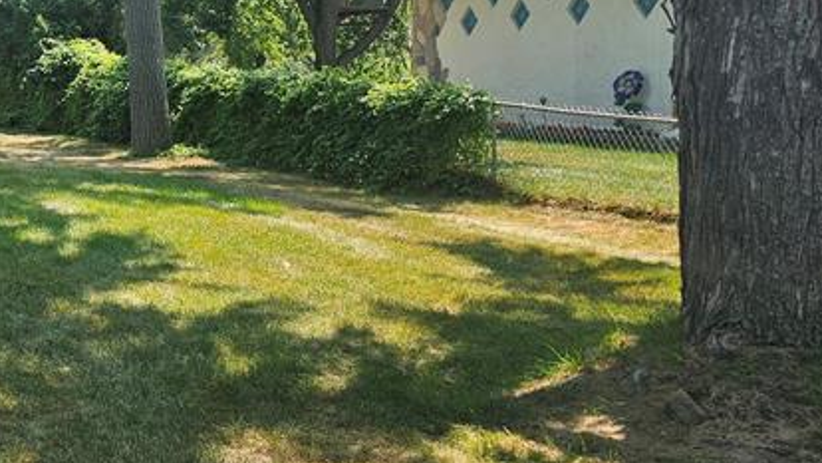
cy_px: 121
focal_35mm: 62
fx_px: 1352
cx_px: -6
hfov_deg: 31.2
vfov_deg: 19.3
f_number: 1.7
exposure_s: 1/261
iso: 10
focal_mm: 6.3
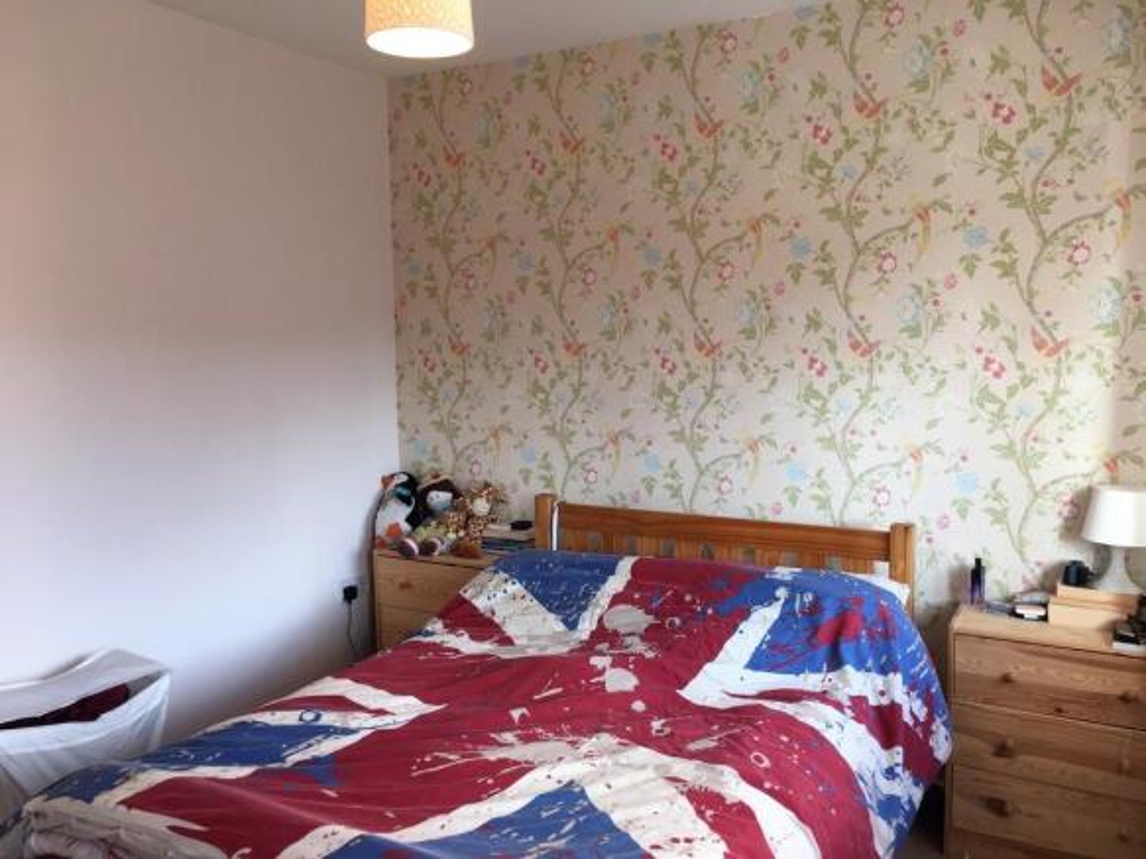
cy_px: 430
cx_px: 573
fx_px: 960
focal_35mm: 29
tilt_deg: -8.0
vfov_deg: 48.2
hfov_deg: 61.7
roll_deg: -0.3
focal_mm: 4.15
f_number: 2.2
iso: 32
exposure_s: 1/50
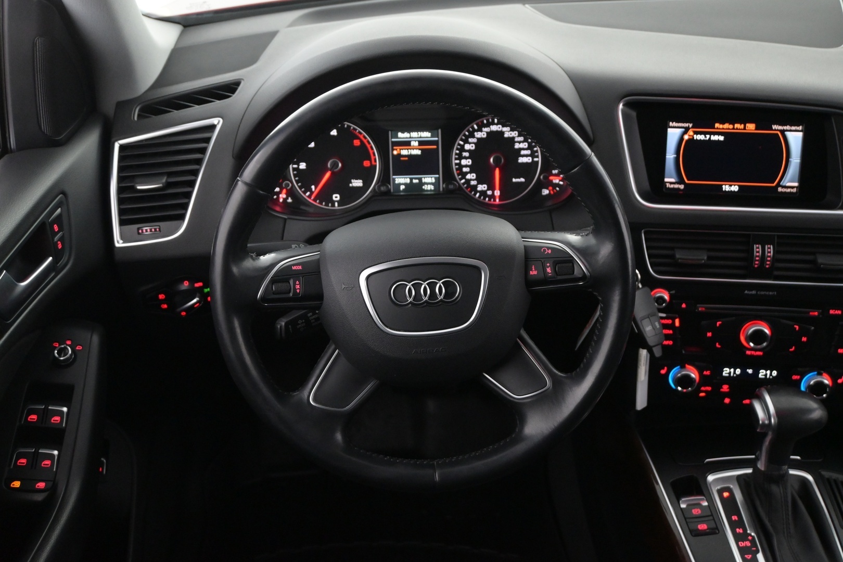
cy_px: 281
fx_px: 913
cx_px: 422
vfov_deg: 34.2
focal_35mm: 39
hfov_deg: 49.6
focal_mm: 26
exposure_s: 1/40
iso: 3200
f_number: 4.5
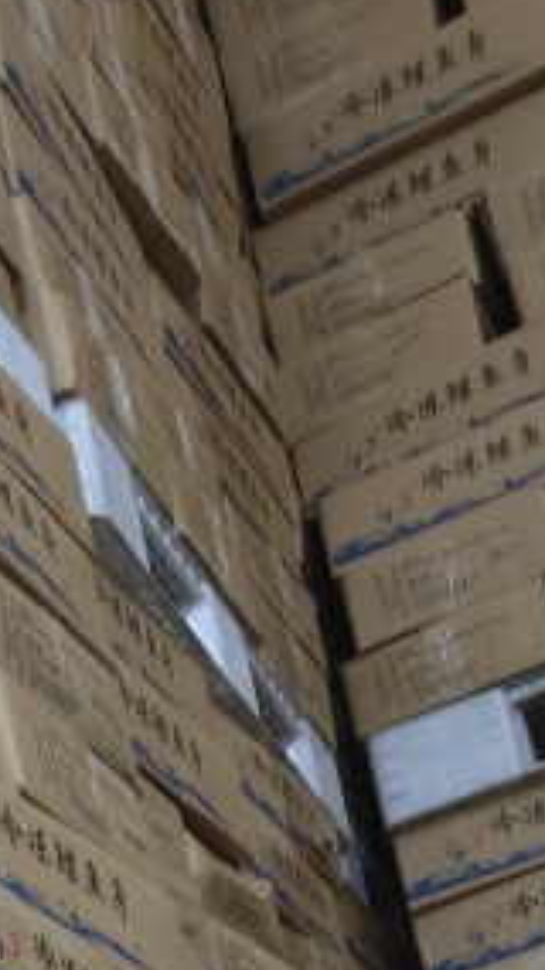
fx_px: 2521
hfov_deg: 12.2
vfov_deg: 17.6
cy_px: 1741
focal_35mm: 98
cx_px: 37
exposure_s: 1/20
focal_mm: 5.59
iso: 1250
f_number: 1.8
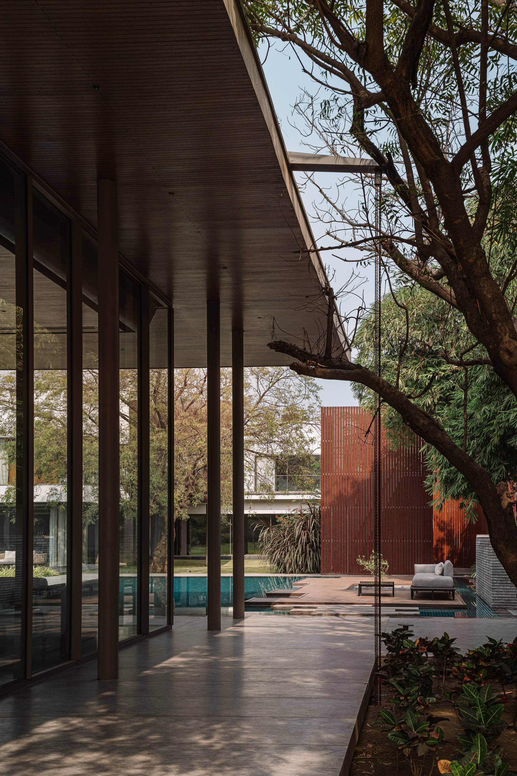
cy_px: 388
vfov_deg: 44.5
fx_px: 948
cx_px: 258
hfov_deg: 30.5
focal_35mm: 44
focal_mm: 44
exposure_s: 1/80
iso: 100
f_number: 10
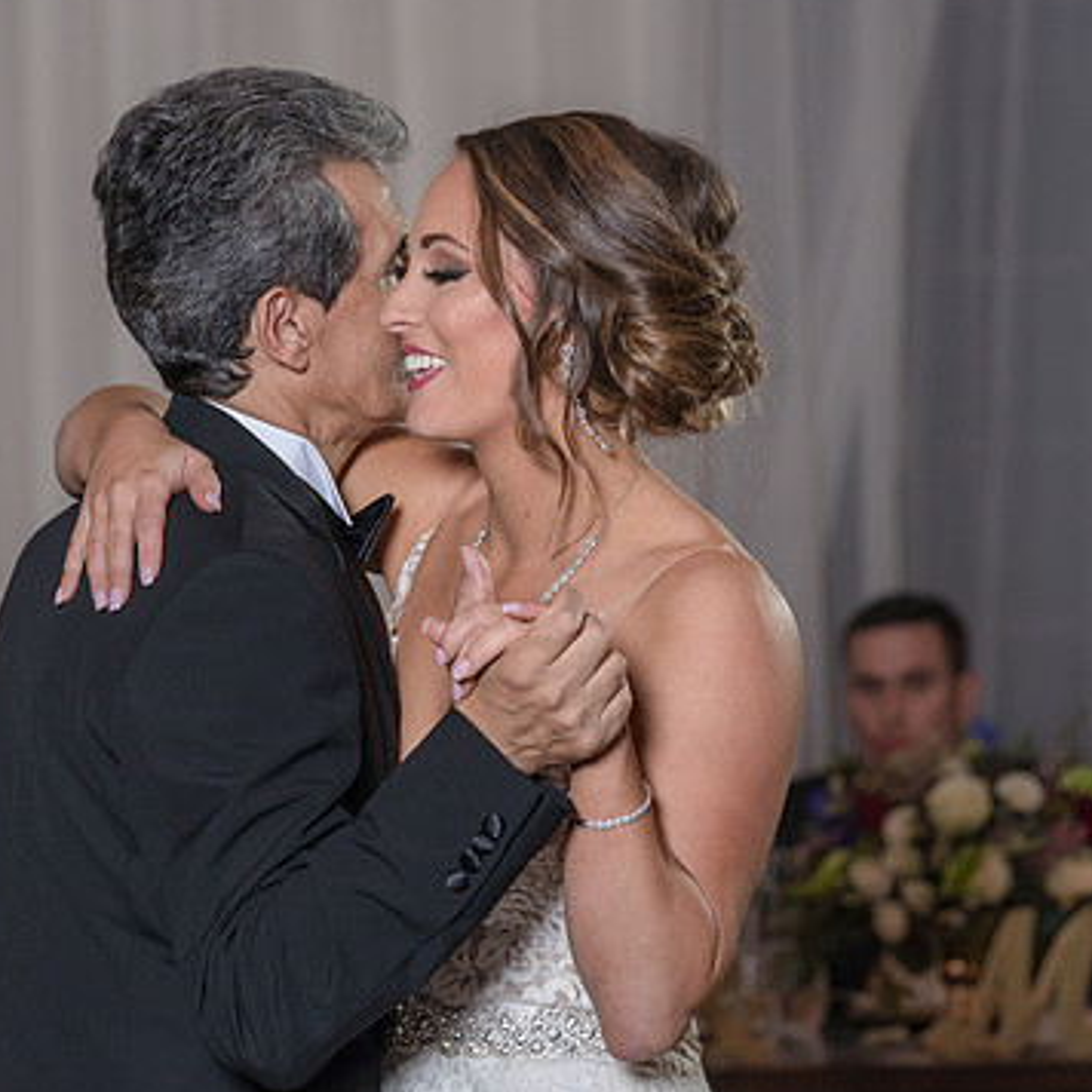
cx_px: 385
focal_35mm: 204
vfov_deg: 8.6
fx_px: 7281
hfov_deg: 8.6
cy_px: 531
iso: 2000
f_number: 5.6
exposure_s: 1/100
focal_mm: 129
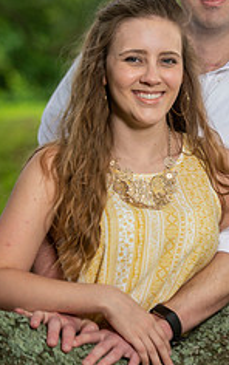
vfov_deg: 11.0
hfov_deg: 6.9
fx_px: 1893
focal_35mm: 190
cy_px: 147
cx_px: 190
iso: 125
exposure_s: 1/100
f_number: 2.8
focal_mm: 98
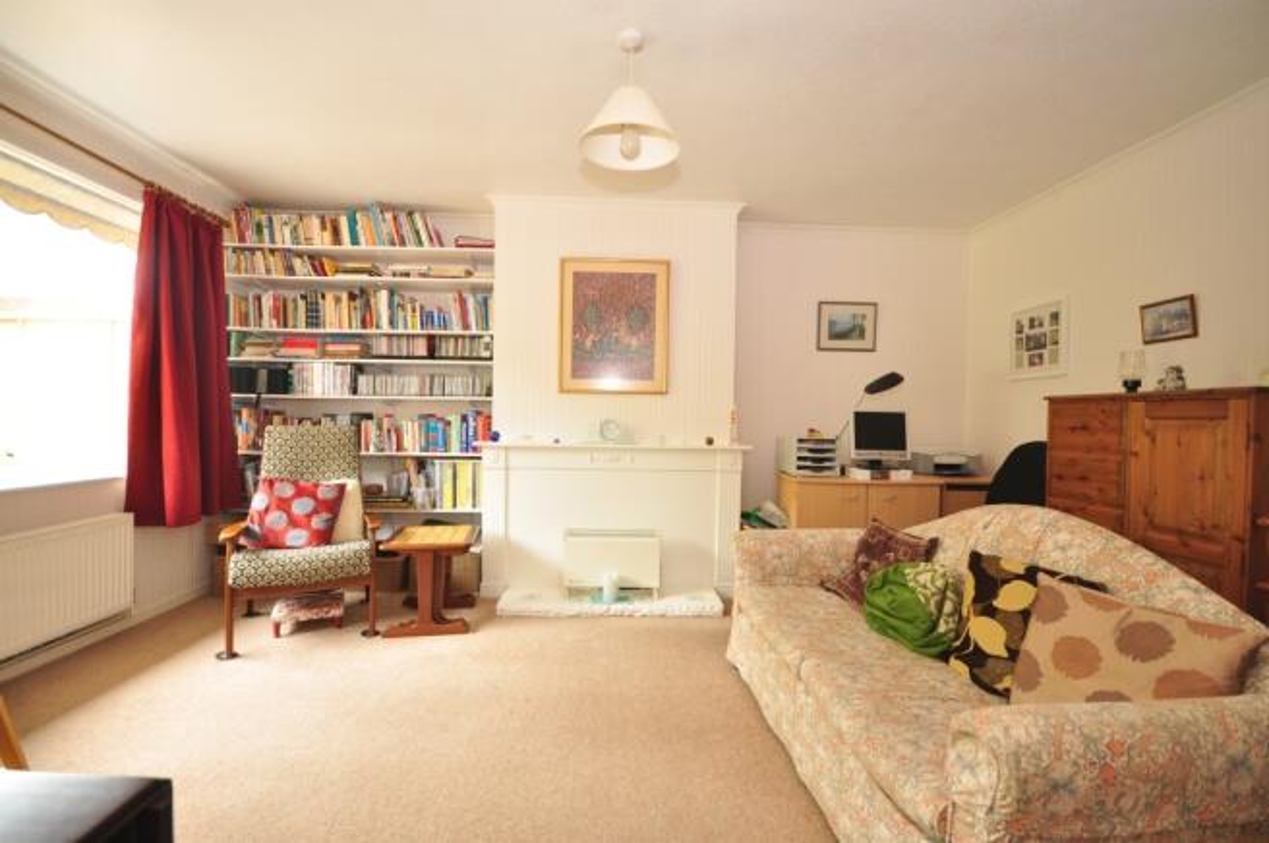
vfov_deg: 77.2
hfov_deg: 100.4
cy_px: 422
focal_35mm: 15
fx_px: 528
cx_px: 634
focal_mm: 10
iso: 200
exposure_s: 1/3
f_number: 4
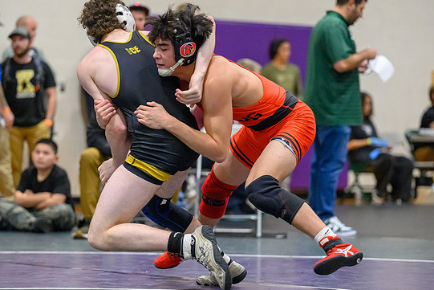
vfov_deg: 8.6
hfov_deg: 12.8
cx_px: 189
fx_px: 1929
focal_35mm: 160
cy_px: 169
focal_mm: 130
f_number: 2.8
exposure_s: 1/800
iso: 12800
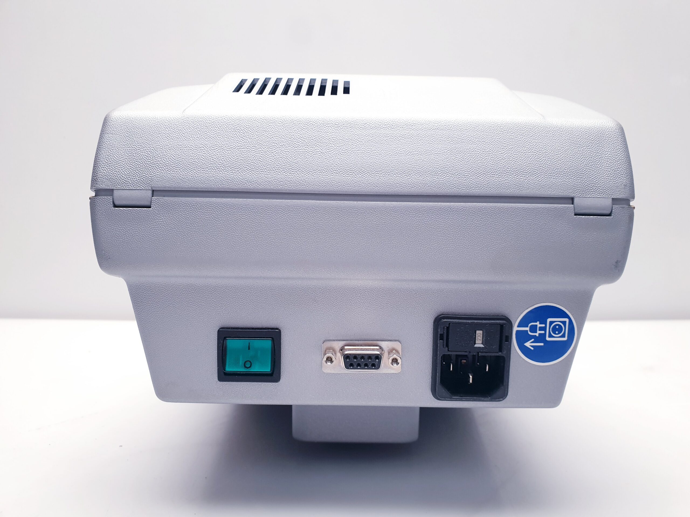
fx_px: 518
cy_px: 258
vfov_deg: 53.1
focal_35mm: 26
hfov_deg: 67.3
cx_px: 345
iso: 125
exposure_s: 1/50
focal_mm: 4.3
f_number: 2.4
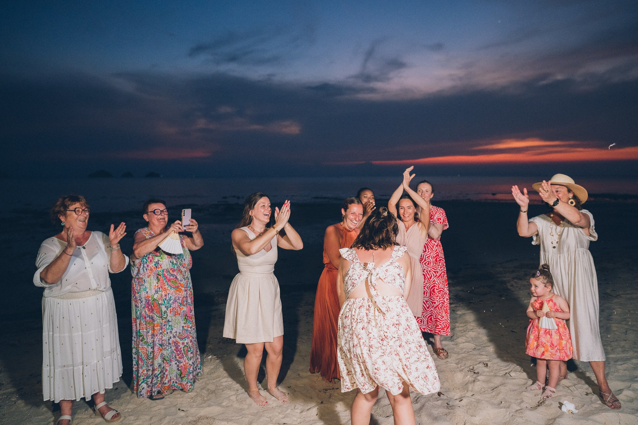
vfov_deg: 51.0
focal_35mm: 25
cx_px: 328
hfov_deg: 71.1
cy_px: 213
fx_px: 446
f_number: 2.5
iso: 3200
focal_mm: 24
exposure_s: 1/250
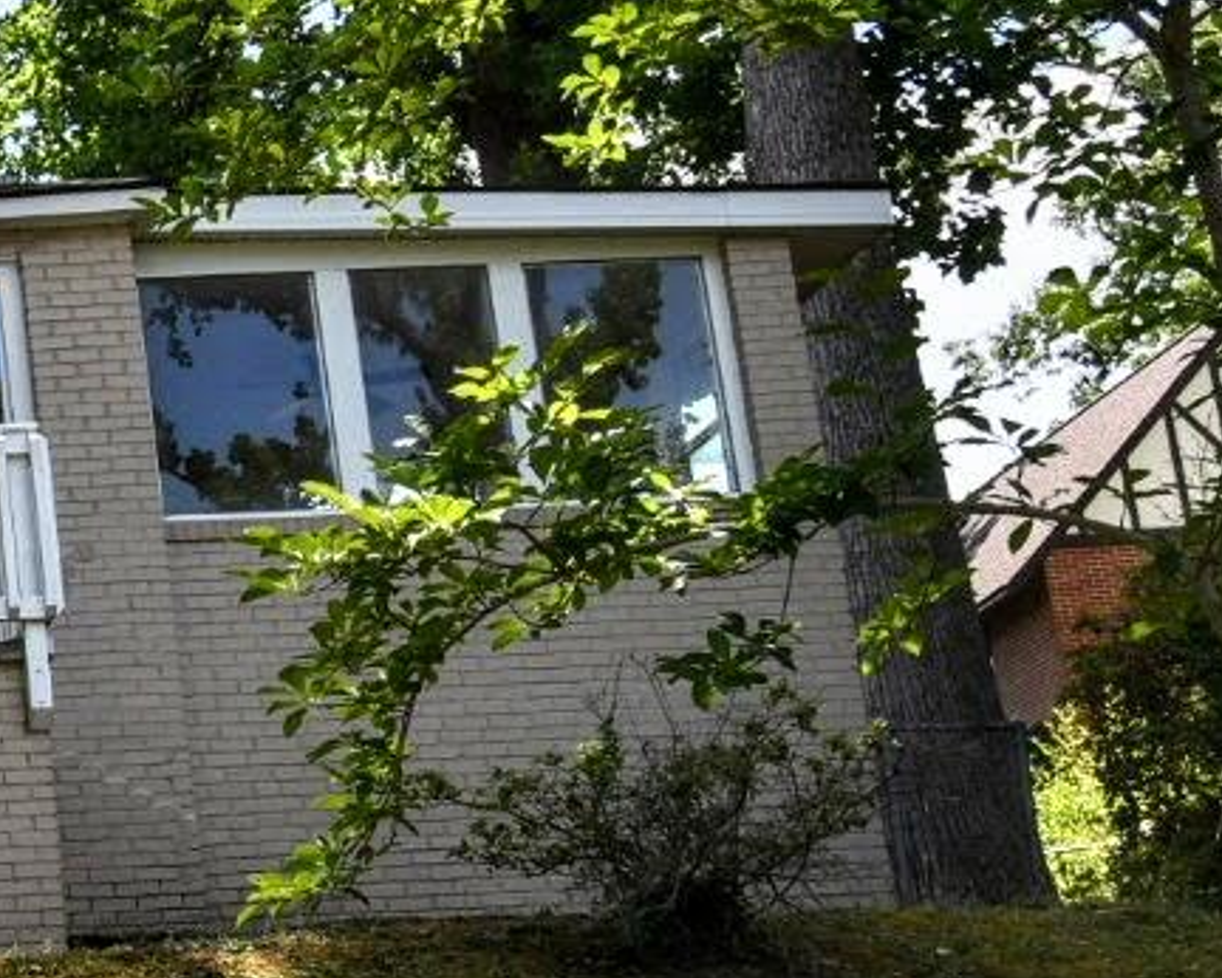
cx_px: -594
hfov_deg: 18.0
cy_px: 619
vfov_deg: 16.2
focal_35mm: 95
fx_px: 3437
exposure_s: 1/320
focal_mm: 18
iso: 200
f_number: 9
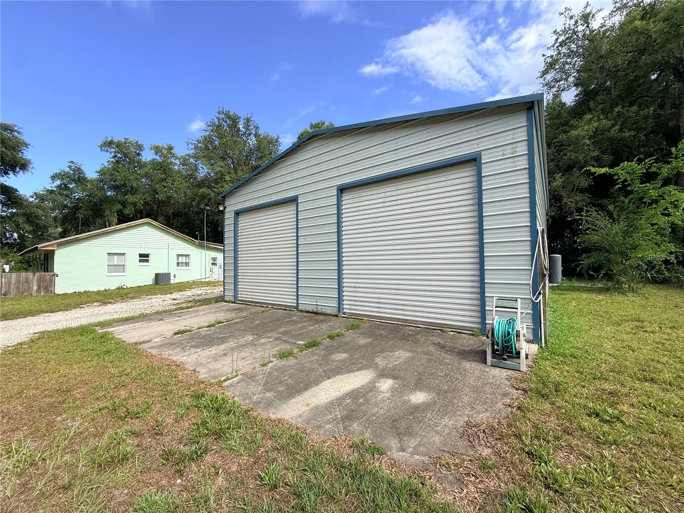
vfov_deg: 85.7
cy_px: 256
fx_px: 277
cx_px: 342
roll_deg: +0.3
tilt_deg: +2.2
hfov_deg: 102.1
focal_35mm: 14
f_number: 2.2
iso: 50
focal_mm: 2.22
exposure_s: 1/1497
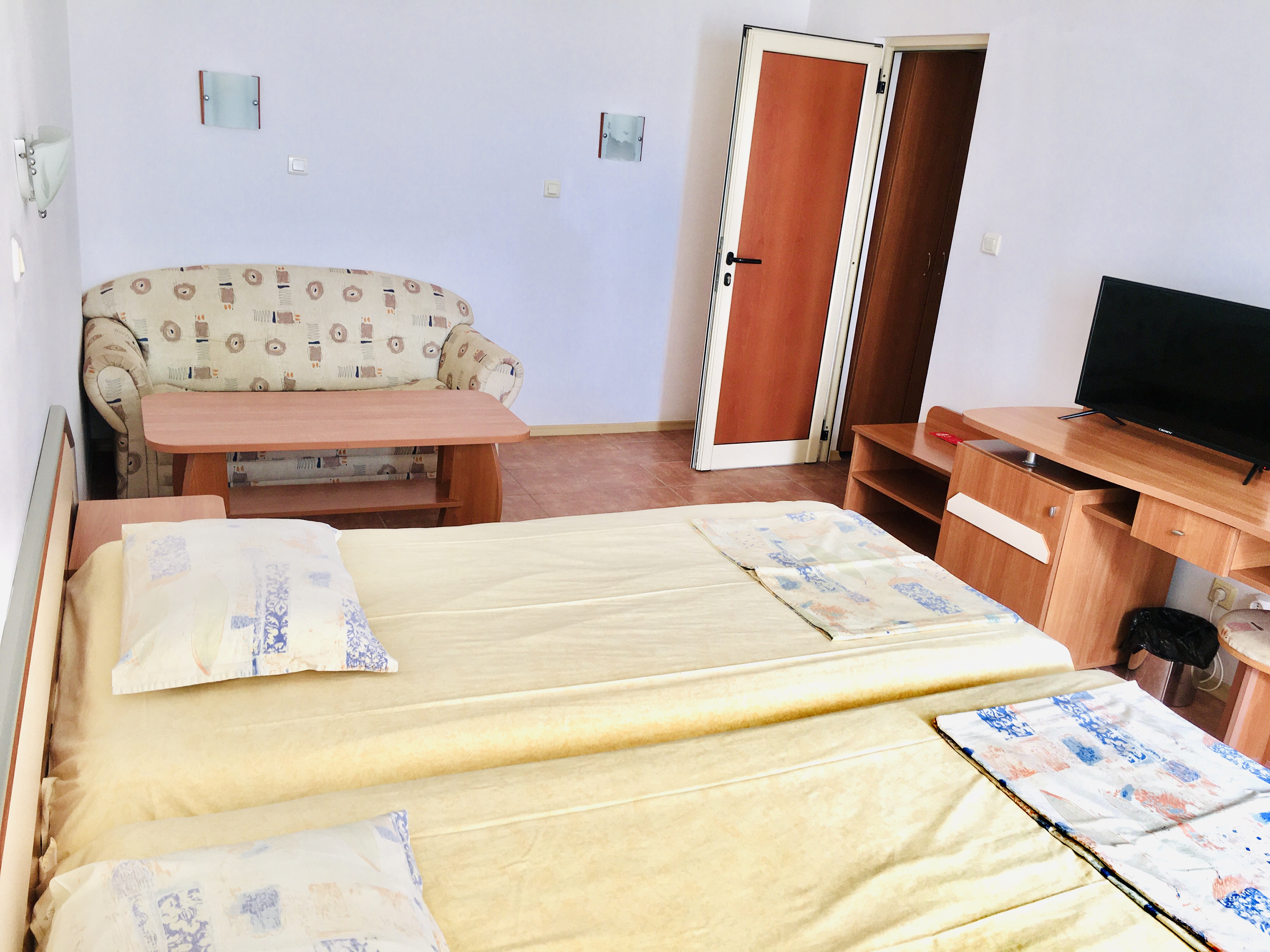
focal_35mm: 29
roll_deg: -5.4
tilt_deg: -16.9
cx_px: 635
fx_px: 1064
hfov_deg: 61.7
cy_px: 476
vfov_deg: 48.2
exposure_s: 1/33
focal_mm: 4.15
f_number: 2.2
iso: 25
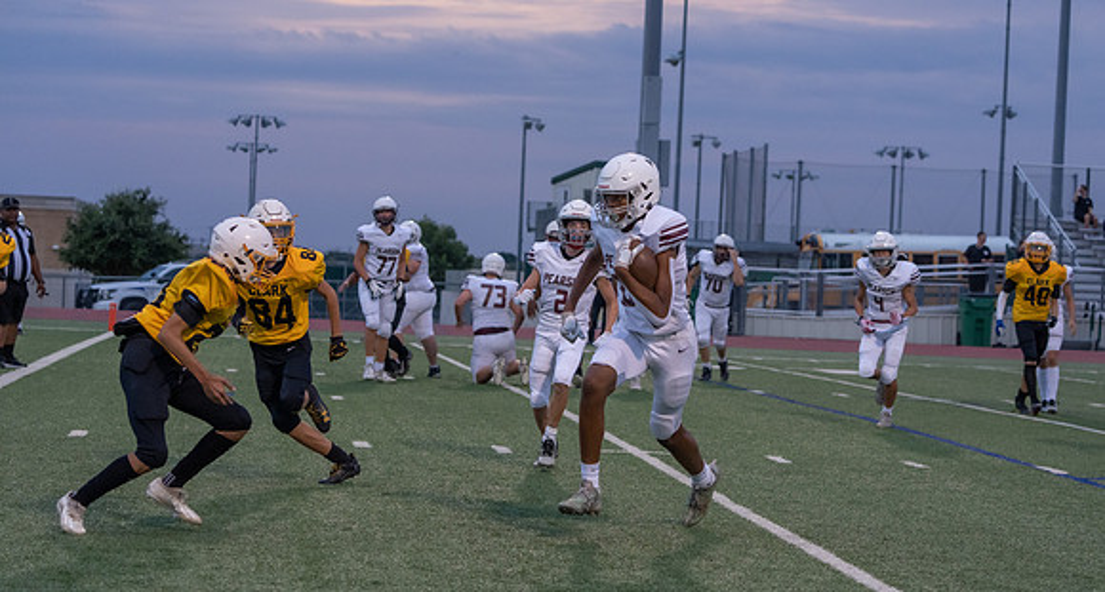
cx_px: 572
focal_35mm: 110
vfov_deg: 10.6
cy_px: 380
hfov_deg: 19.7
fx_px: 3176
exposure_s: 1/1000
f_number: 5.6
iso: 3200
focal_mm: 100
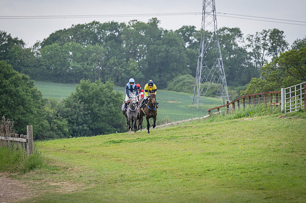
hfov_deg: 6.9
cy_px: 102
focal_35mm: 300
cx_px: 153
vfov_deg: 4.6
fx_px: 2548
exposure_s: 1/1600
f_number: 4
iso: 400
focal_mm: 200
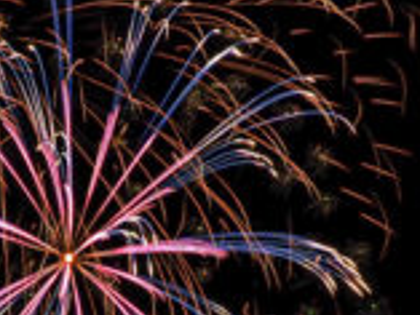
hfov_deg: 11.9
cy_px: 198
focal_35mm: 163
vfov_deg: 9.1
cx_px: -70
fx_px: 1979
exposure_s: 1/2
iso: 200
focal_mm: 16
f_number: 8
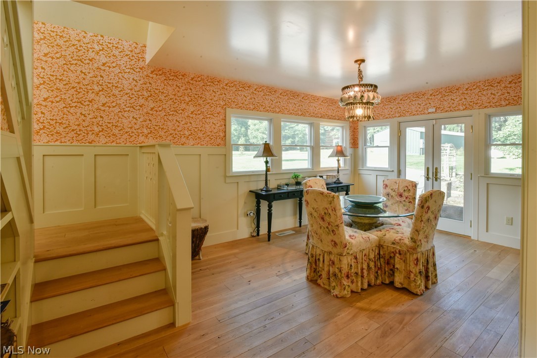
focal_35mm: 17
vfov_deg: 70.5
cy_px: 179
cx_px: 268
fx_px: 254
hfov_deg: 93.3
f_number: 22
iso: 800
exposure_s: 1/6
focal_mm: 17
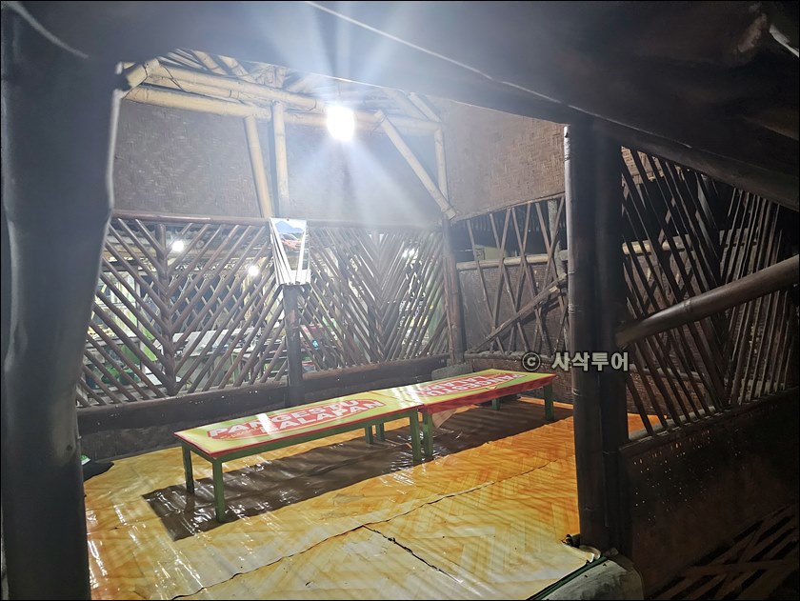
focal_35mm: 23
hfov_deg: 73.9
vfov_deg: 58.9
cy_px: 300
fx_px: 532
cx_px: 400
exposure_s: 1/50
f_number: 1.7
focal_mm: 6.3
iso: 1000
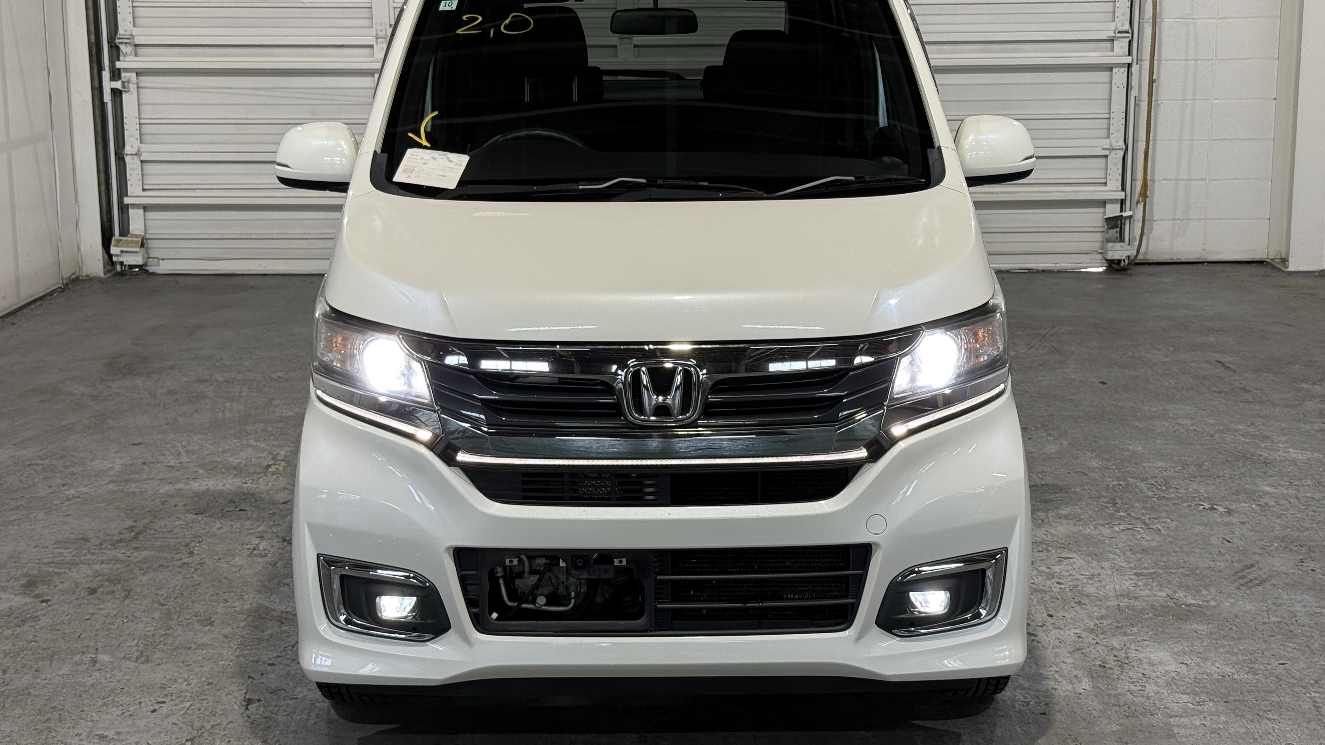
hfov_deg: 39.2
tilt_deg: -10.1
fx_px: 1862
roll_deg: -0.1
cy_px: 295
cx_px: 658
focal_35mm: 53
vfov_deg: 22.6
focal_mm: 6.76
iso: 50
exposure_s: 1/60
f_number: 1.78
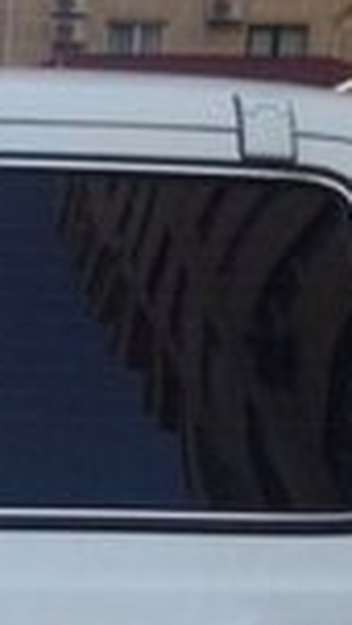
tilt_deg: -10.5
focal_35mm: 157
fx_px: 2604
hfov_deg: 7.7
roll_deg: -1.3
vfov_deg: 13.3
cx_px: -87
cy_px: 784
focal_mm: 4.12
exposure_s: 1/120
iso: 64
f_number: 2.4
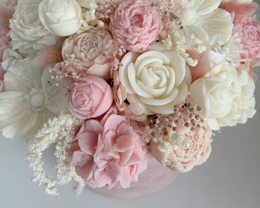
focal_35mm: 42
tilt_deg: -53.6
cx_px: 127
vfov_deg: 34.2
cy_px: 32
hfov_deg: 43.8
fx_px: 323
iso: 50
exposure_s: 1/122
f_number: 1.6
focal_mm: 5.96
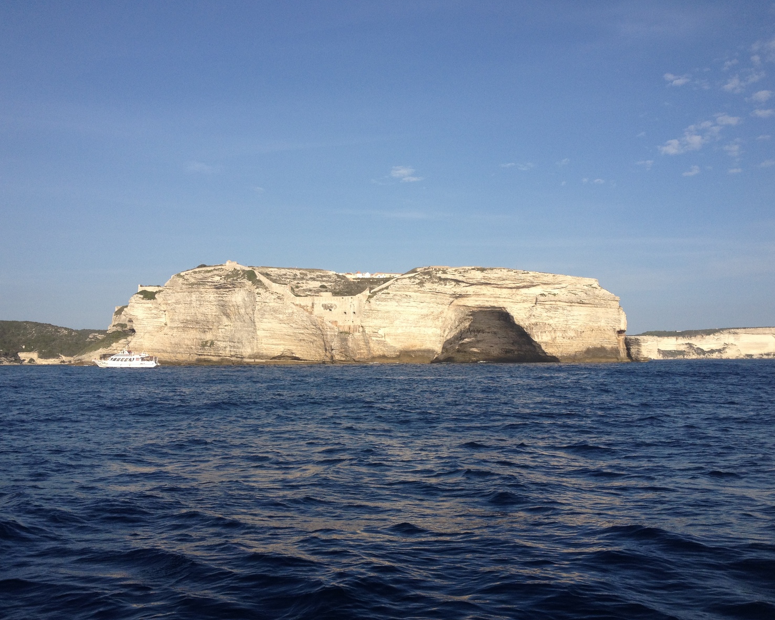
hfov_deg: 49.1
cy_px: 312
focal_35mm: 37
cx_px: 386
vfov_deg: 40.1
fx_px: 849
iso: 64
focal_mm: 4.28
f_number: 2.4
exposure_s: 1/1905
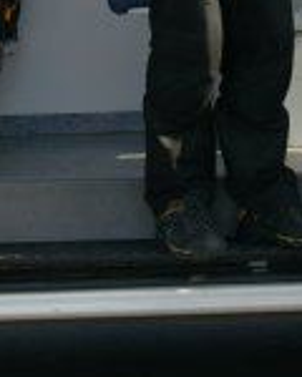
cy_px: -166
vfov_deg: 9.7
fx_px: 2179
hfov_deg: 7.8
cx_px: 398
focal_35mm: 195
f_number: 9
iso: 200
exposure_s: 1/320
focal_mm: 26
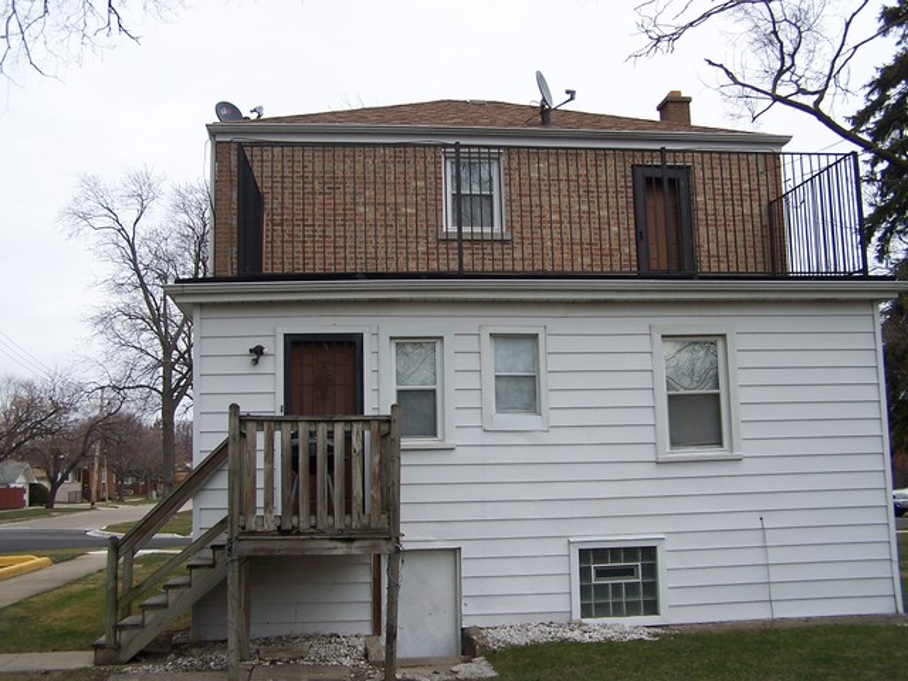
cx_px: 454
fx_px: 997
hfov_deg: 49.0
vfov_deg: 37.7
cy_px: 340
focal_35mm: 38
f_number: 2.8
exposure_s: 1/250
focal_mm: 6.3
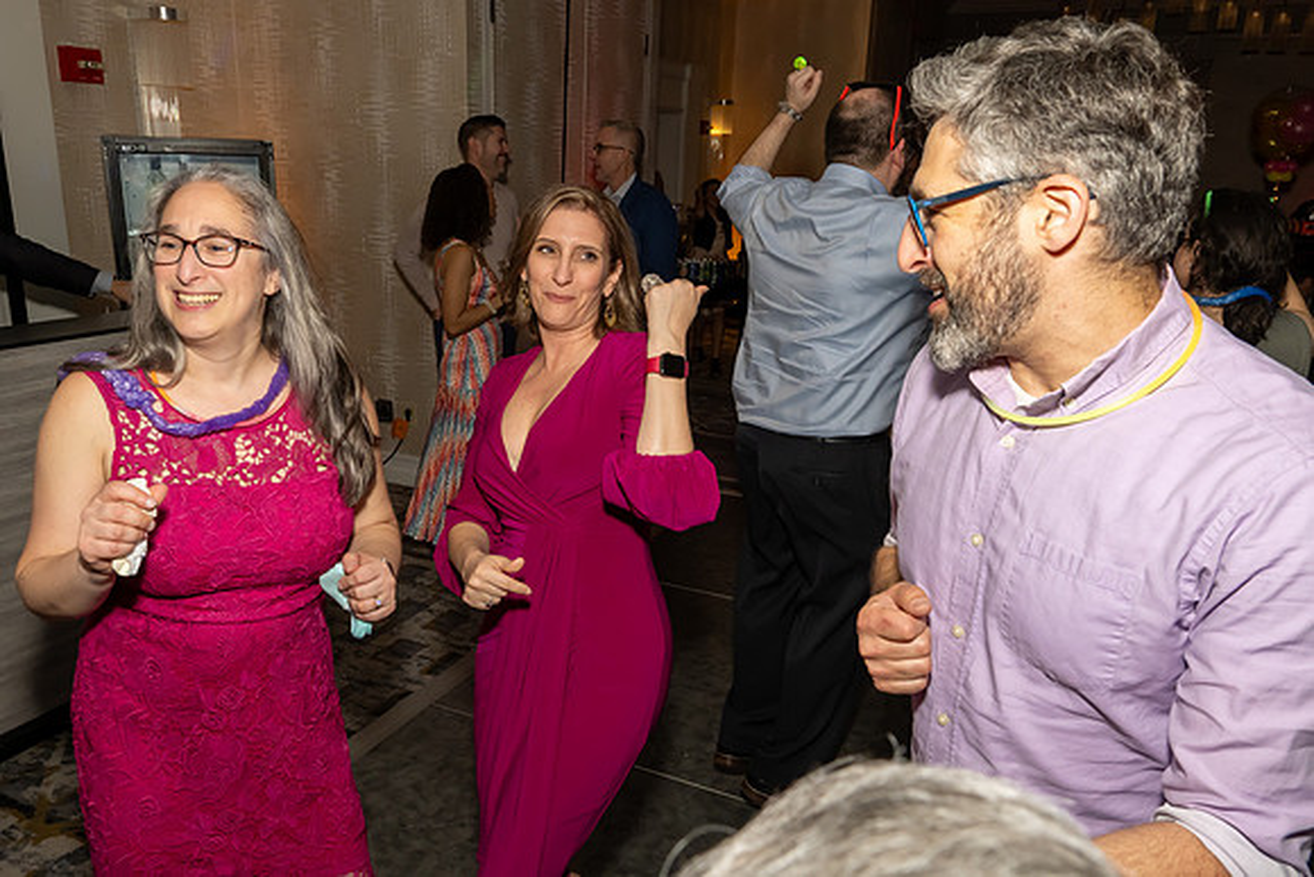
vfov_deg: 49.8
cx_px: 645
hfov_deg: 69.6
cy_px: 447
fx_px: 945
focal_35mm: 26
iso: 800
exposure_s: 1/250
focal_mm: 17
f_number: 7.1
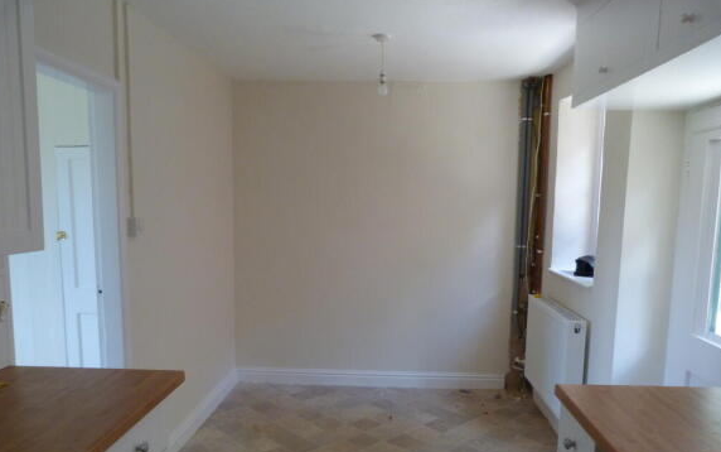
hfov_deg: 68.4
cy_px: 271
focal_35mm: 27
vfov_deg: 45.8
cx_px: 361
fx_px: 531
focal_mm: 4.5
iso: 250
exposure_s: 1/60
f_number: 2.8
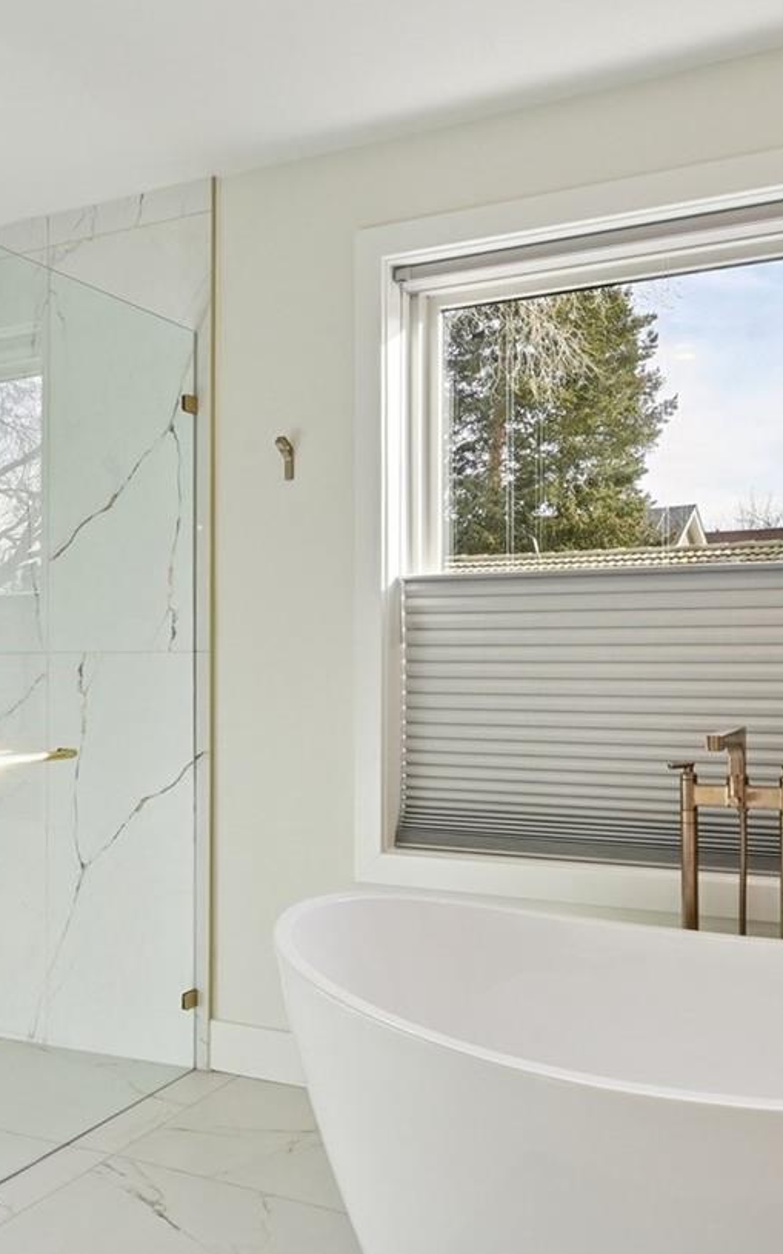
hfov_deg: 44.1
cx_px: 498
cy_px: 669
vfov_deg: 66.4
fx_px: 957
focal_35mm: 28
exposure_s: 1/160
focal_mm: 14
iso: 400
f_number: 10
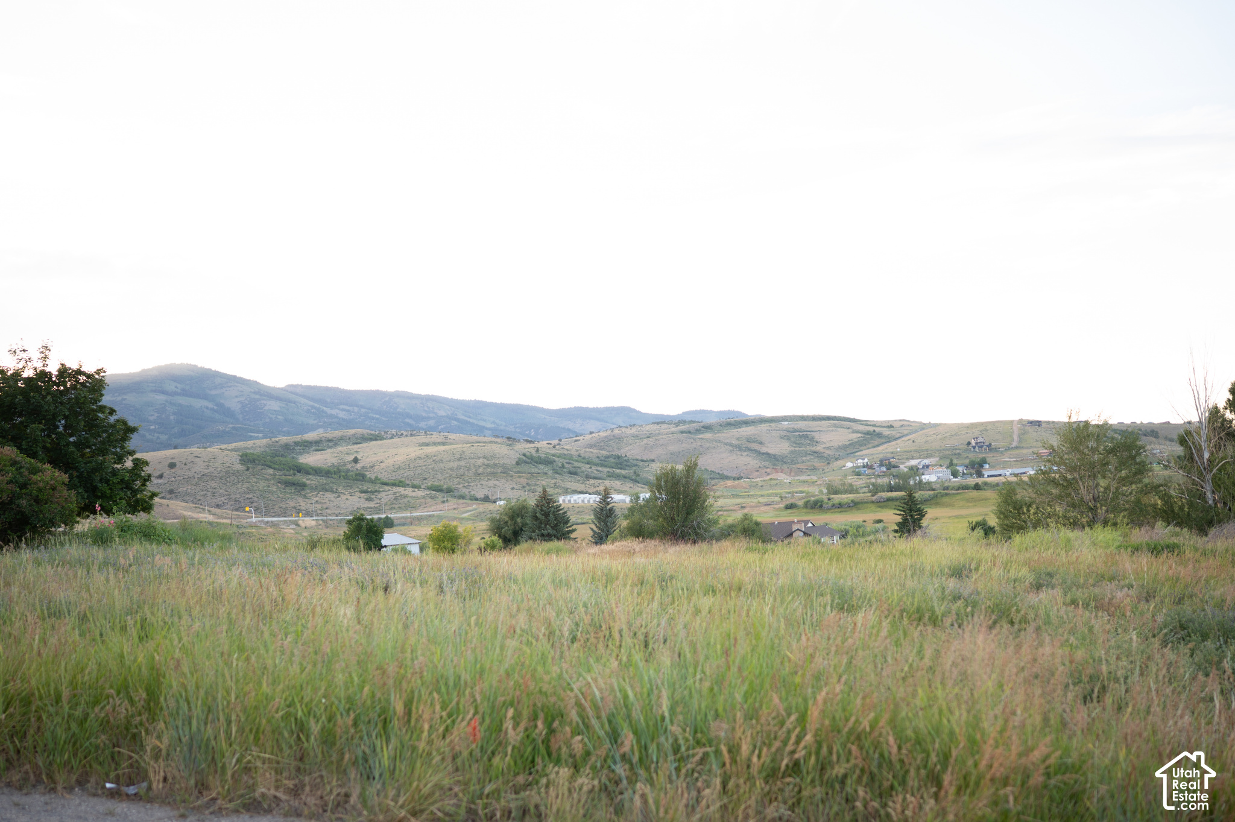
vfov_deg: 31.9
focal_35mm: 42
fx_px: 1437
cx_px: 617
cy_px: 463
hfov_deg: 46.5
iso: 200
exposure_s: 1/320
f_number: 2
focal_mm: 35
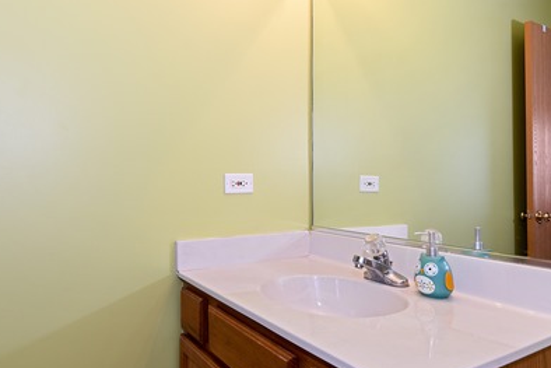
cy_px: 204
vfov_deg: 49.5
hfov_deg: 69.4
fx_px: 398
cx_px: 270
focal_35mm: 26
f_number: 8
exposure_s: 1/13
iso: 200
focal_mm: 16
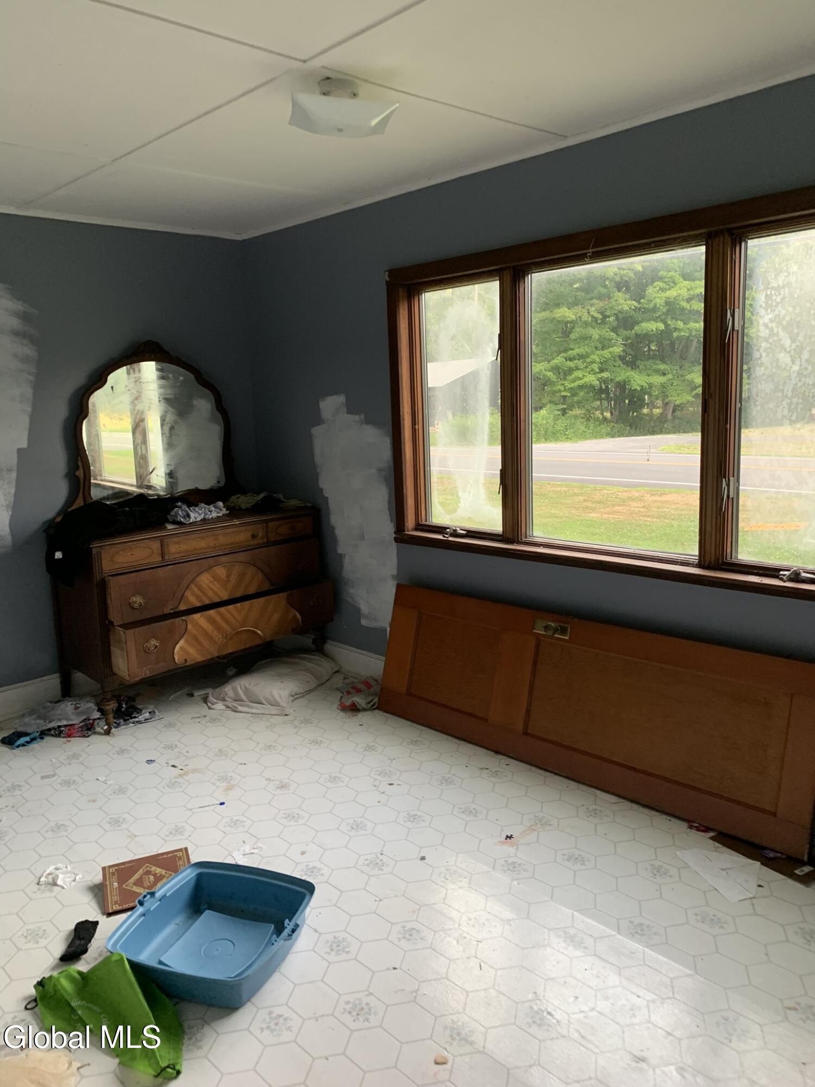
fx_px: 816
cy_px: 544
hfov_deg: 53.1
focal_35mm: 26
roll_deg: +1.3
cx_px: 408
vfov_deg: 67.3
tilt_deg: -8.1
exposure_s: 1/60
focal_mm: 4.25
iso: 100
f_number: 1.8
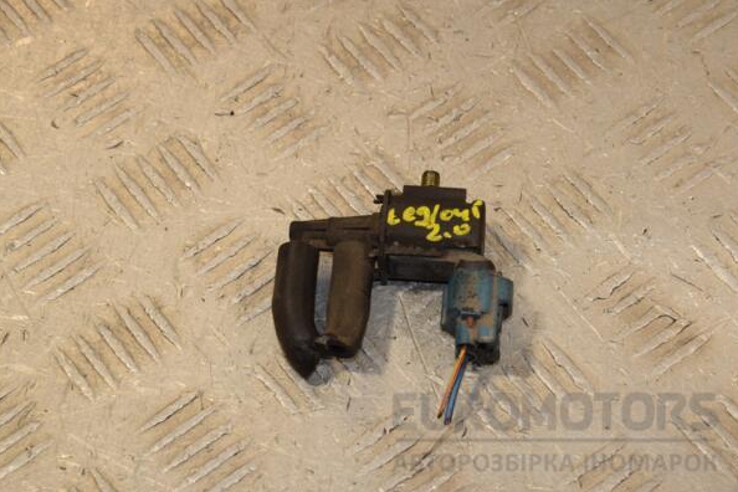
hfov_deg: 19.3
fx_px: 2173
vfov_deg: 12.9
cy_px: 246
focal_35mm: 106
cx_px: 369
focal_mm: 70
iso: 800
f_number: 10
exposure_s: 1/200
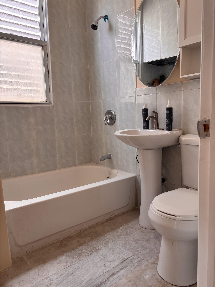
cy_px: 144
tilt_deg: -7.5
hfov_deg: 53.1
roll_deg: +1.4
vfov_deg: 67.3
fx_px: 215
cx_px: 108
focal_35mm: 26
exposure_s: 1/123
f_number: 1.6
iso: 64
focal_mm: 5.96
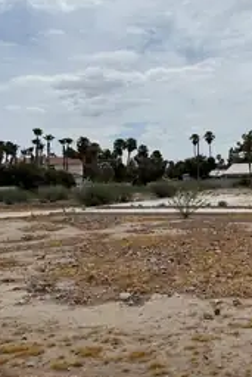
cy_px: 196
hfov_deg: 32.9
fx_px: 409
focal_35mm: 39
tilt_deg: -1.8
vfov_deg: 49.5
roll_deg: +1.1
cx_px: 215
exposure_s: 1/10309
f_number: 1.78
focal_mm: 6.76
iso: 80
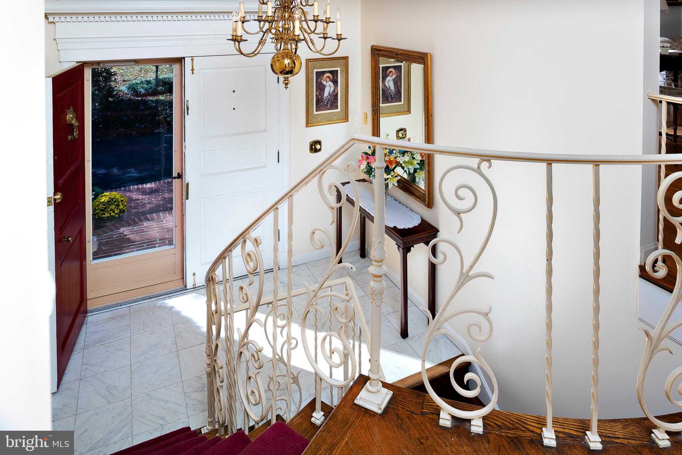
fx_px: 455
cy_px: 228
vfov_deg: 53.2
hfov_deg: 73.7
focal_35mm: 24
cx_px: 341
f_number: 8
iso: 320
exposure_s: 1/200
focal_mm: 24
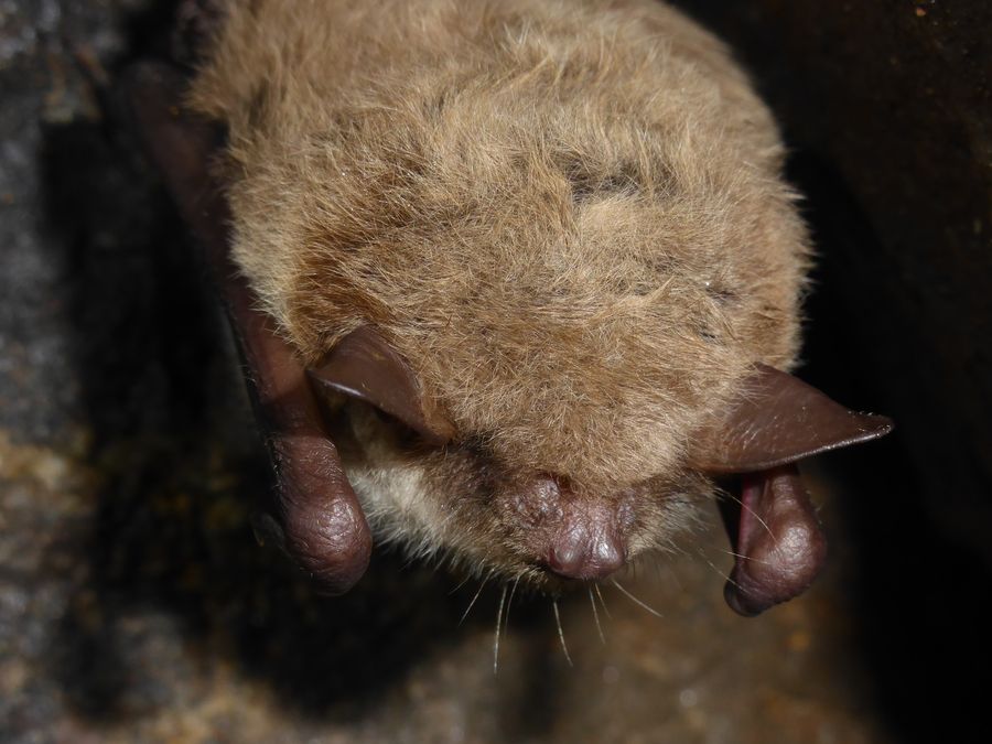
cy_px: 372
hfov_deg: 33.2
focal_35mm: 58
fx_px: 1662
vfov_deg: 25.2
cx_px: 496
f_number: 4.7
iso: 100
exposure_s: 1/20
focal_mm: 10.3
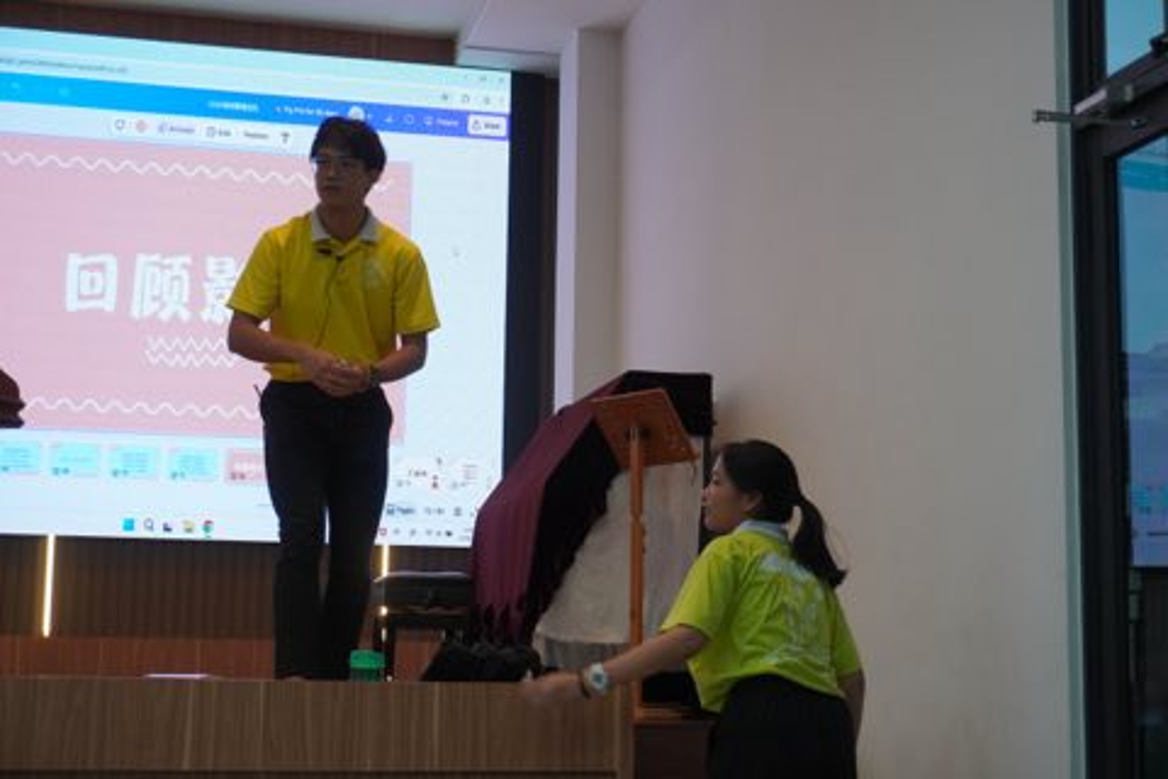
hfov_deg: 35.1
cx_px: 584
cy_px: 390
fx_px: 1849
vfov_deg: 23.8
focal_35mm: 57
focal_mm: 38
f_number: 5.6
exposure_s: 1/160
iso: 1000
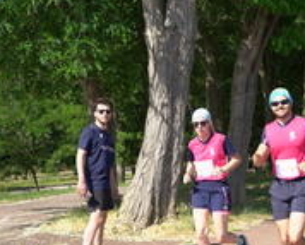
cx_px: 218
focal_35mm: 81
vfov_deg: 18.9
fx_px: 737
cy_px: 141
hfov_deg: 23.2
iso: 640
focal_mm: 38.7
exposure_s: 1/8000
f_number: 2.8
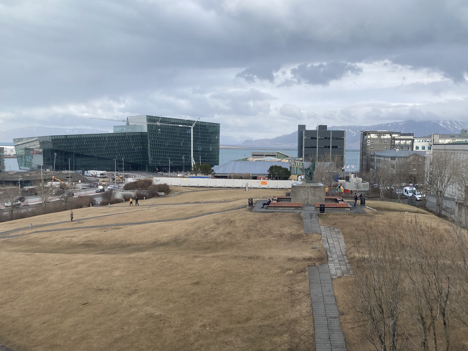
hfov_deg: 49.4
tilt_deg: -5.1
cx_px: 304
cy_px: 201
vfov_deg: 38.6
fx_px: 500
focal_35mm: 37
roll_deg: -1.1
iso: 20
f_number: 1.8
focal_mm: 3.99
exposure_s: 1/440
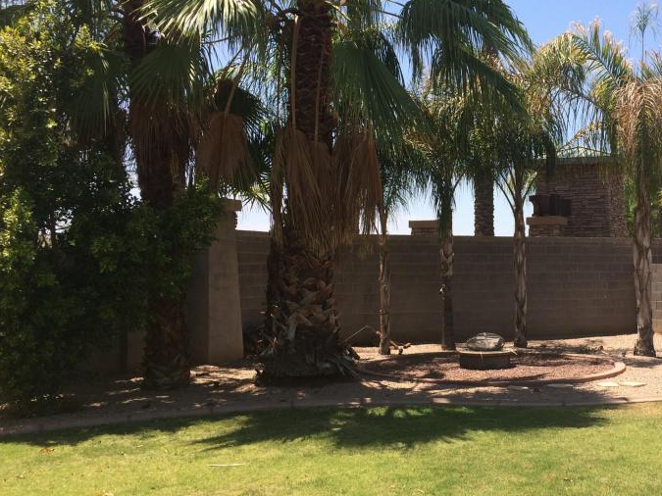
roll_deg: +2.0
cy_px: 245
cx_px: 493
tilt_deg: +1.6
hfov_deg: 41.7
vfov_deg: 32.9
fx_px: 841
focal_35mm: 44
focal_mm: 4.15
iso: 32
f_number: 2.2
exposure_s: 1/1368
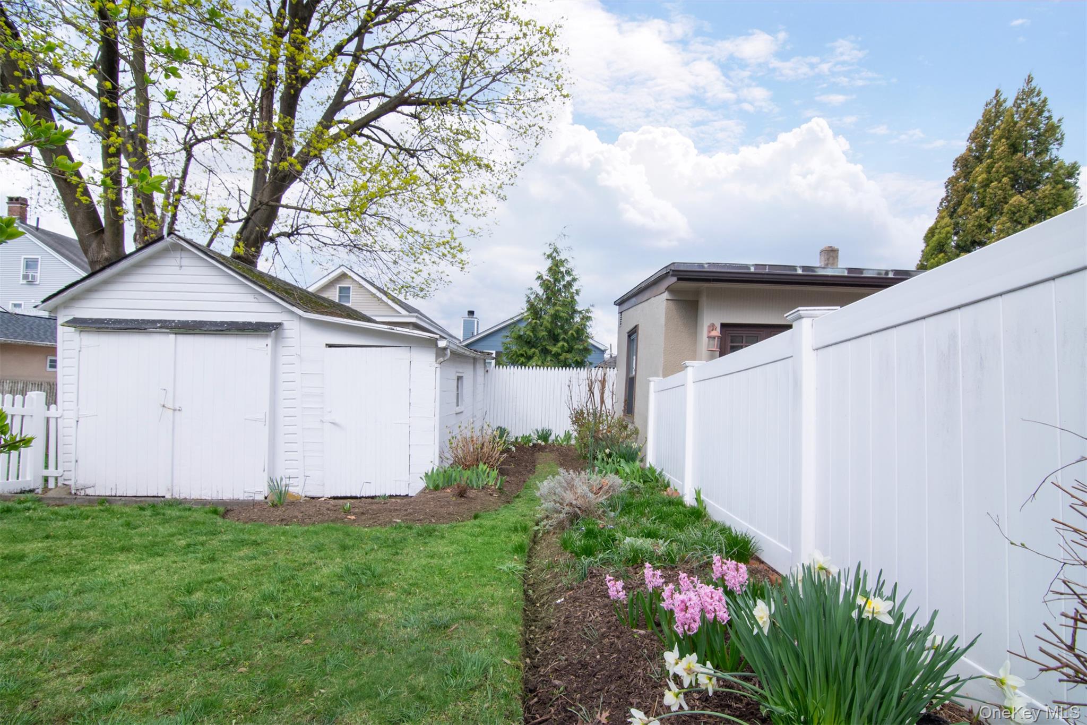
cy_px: 362
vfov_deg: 72.0
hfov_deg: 95.0
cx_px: 544
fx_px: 498
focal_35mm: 16
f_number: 11
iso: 400
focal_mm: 11
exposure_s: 1/250
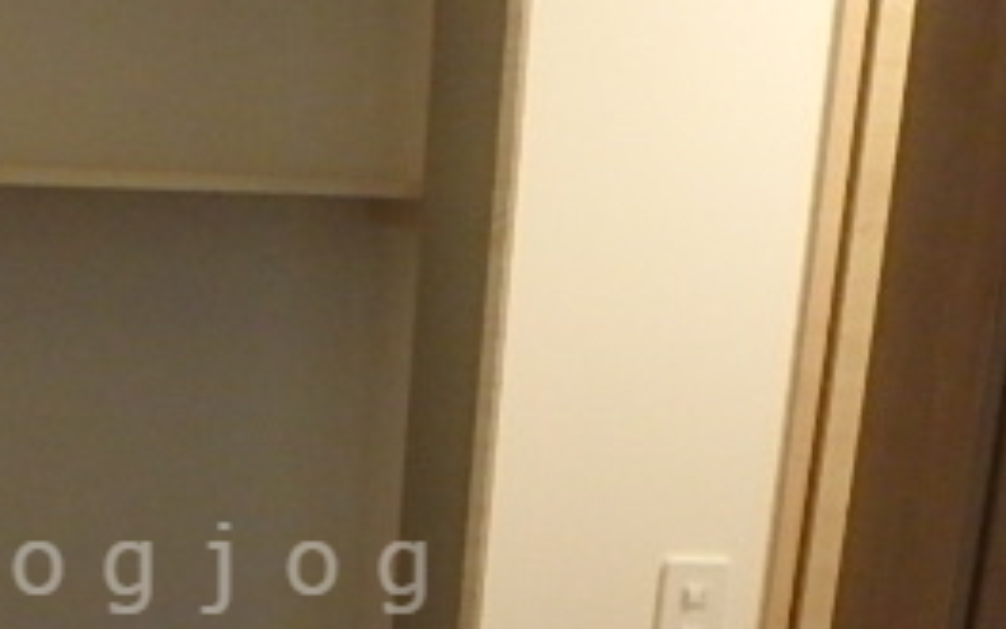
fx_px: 1481
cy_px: 568
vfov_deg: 23.3
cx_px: 187
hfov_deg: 36.1
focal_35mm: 54
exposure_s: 1/30
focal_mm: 3.7
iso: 800
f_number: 3.5
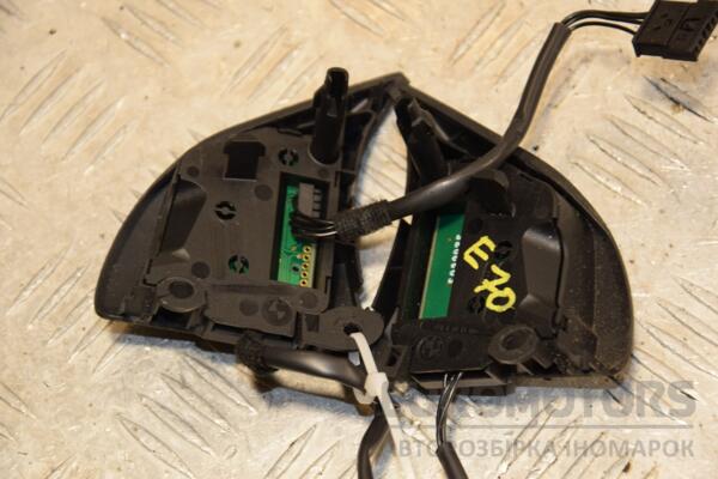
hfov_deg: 16.1
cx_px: 359
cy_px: 240
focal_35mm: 128
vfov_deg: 10.8
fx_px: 2543
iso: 800
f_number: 5.6
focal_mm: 85
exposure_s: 1/125
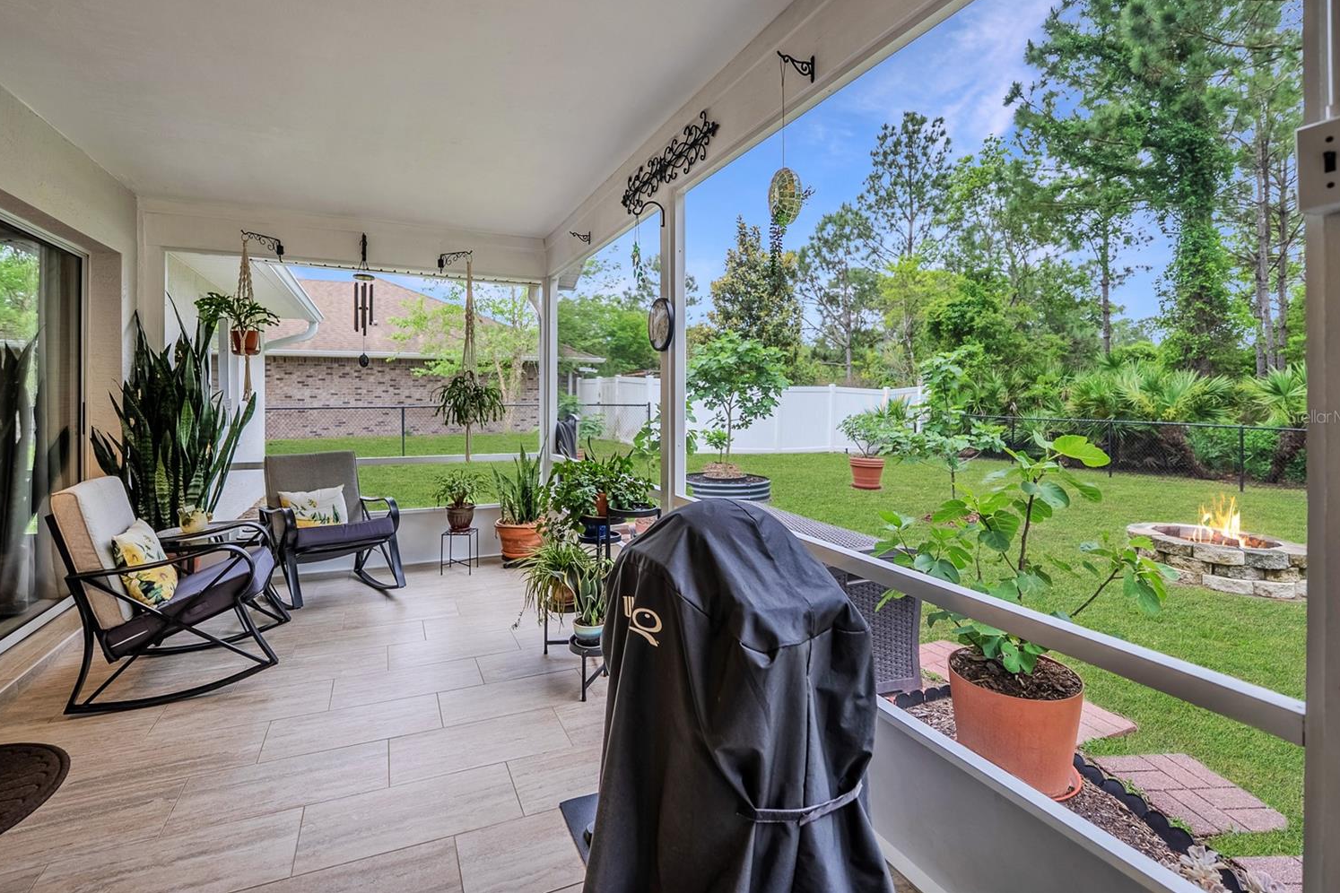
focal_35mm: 15
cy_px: 416
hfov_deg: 100.4
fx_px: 558
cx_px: 649
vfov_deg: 77.2
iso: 200
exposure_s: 1/640
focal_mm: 14
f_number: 3.2
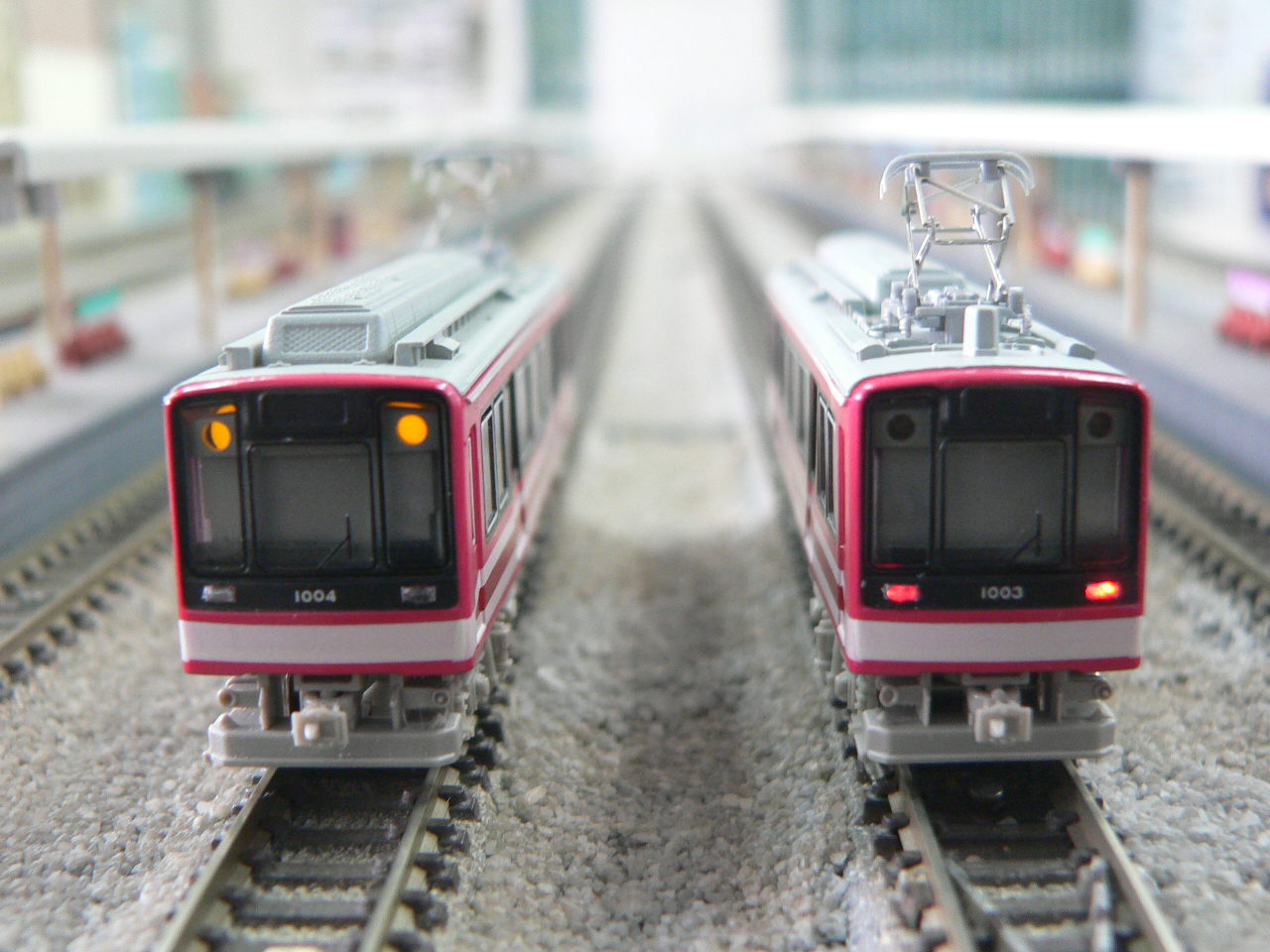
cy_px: 476
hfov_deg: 40.4
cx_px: 635
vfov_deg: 30.9
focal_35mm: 47
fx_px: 1724
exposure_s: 1/13
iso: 200
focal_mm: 7.8
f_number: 2.8
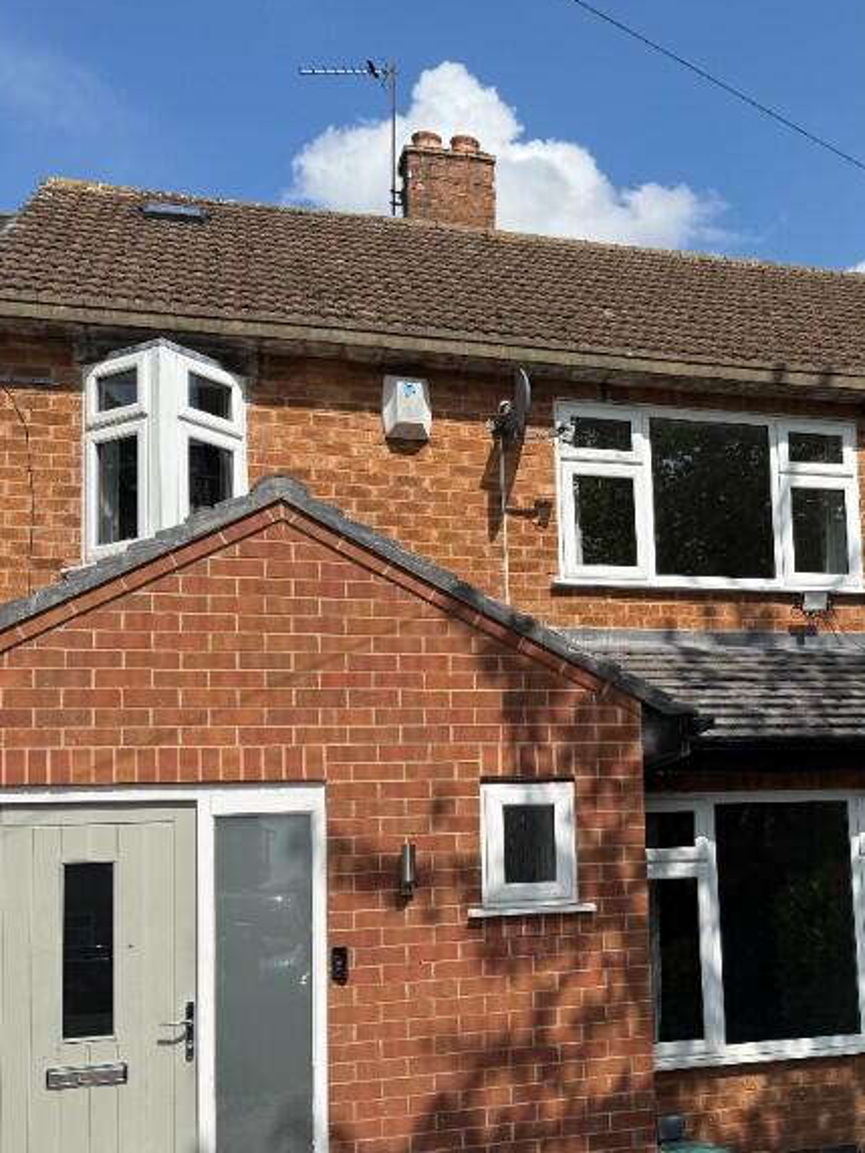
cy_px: 734
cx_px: 758
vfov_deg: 43.4
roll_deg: +3.0
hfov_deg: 32.2
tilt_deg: +7.4
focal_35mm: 43
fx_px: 1433
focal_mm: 6.76
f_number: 1.78
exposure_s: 1/4405
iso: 80
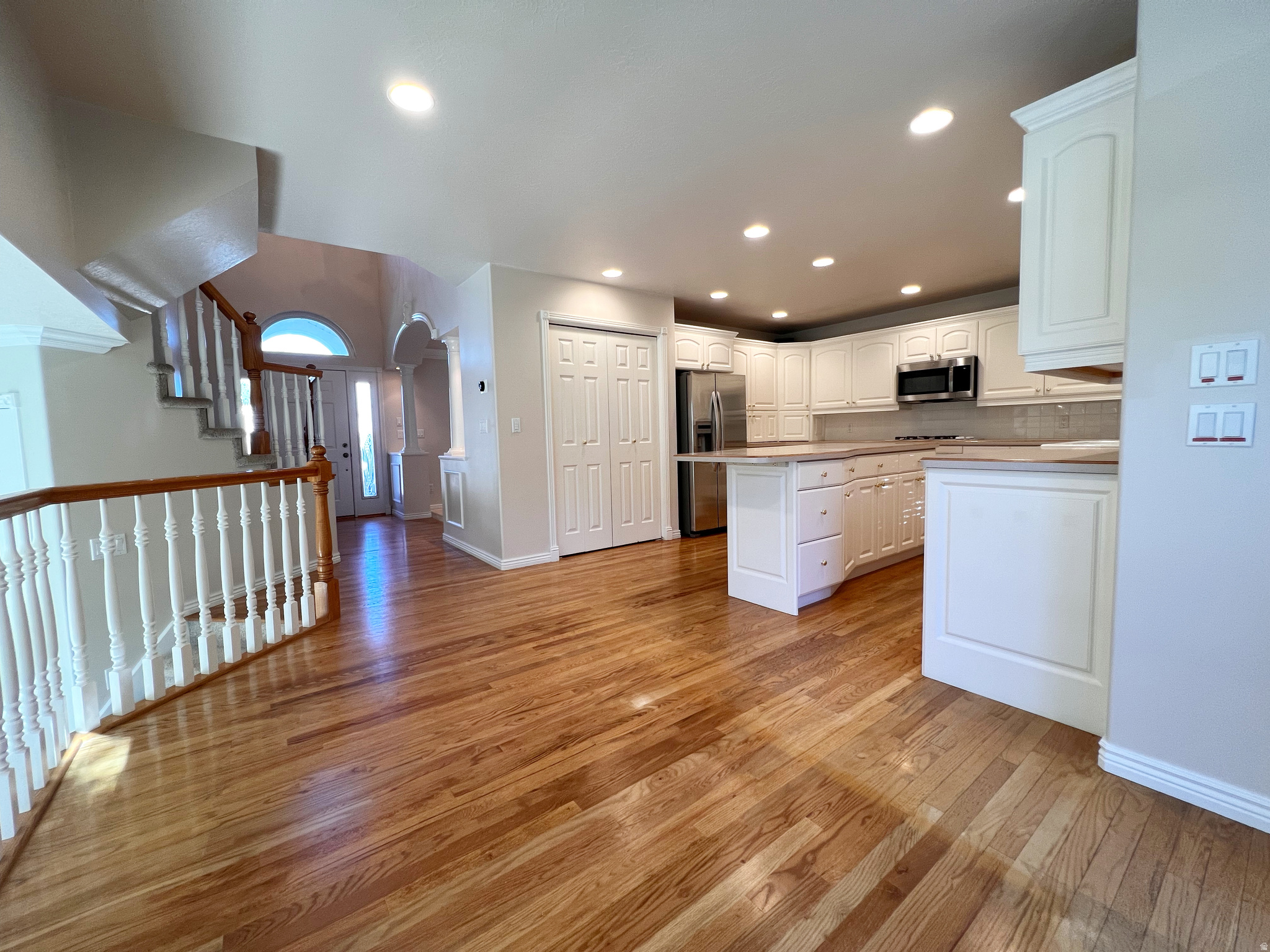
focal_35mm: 13
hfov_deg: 106.2
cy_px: 476
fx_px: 477
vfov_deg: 89.9
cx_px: 635
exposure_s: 1/120
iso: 125
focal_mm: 1.57
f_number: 1.8
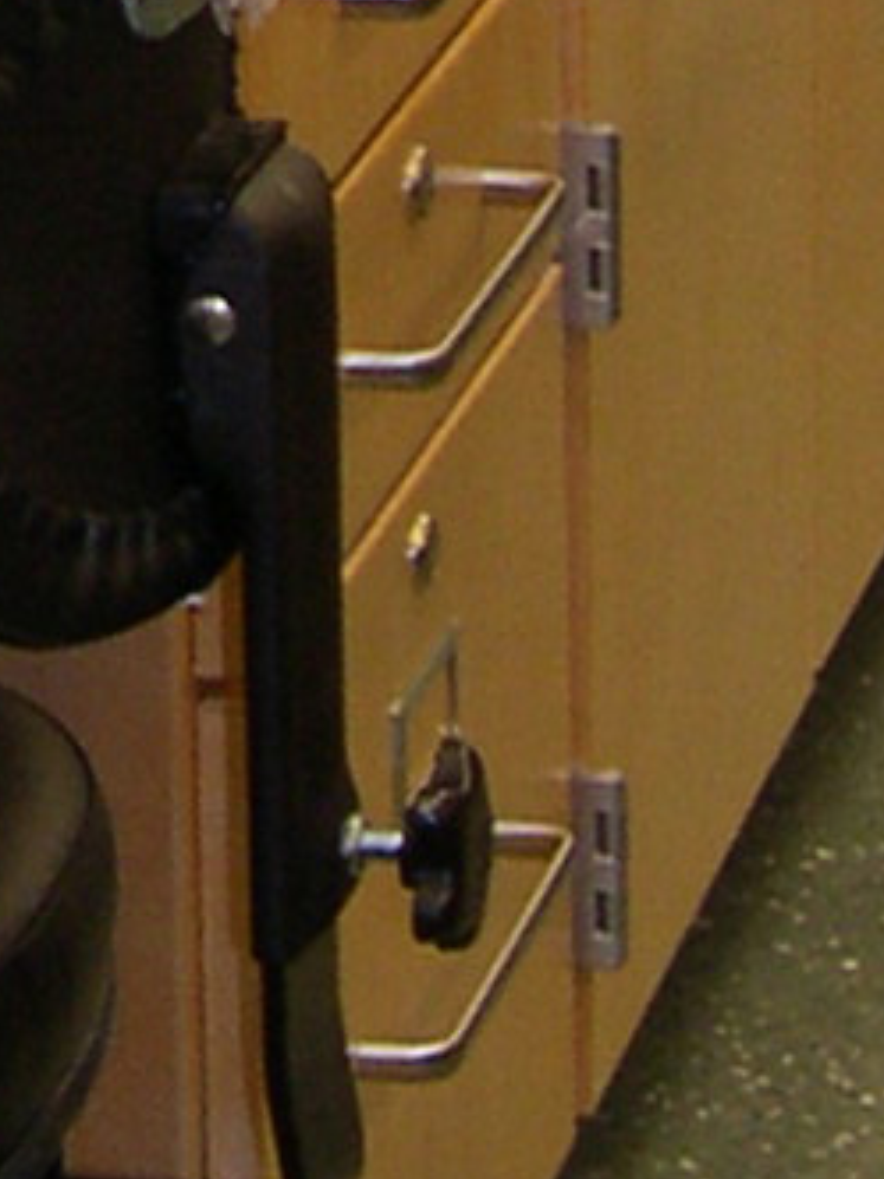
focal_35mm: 260
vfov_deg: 7.3
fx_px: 8853
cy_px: -1186
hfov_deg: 5.6
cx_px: -721
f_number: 2.8
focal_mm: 8
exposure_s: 1/30
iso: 100
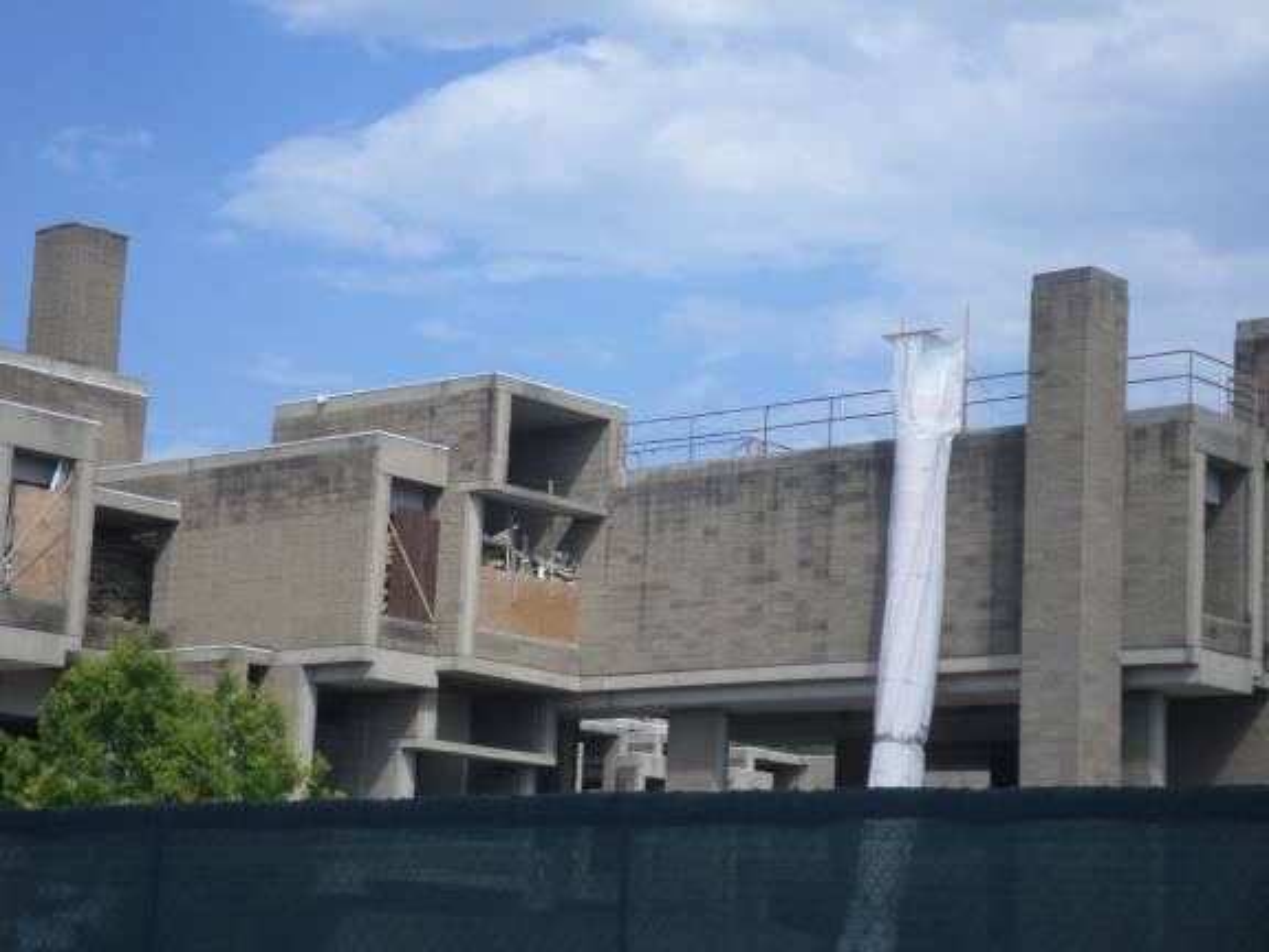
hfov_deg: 24.1
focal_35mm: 81
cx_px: 634
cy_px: 476
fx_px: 2969
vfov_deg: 18.2
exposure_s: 1/500
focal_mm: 14.6
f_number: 4.7
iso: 80
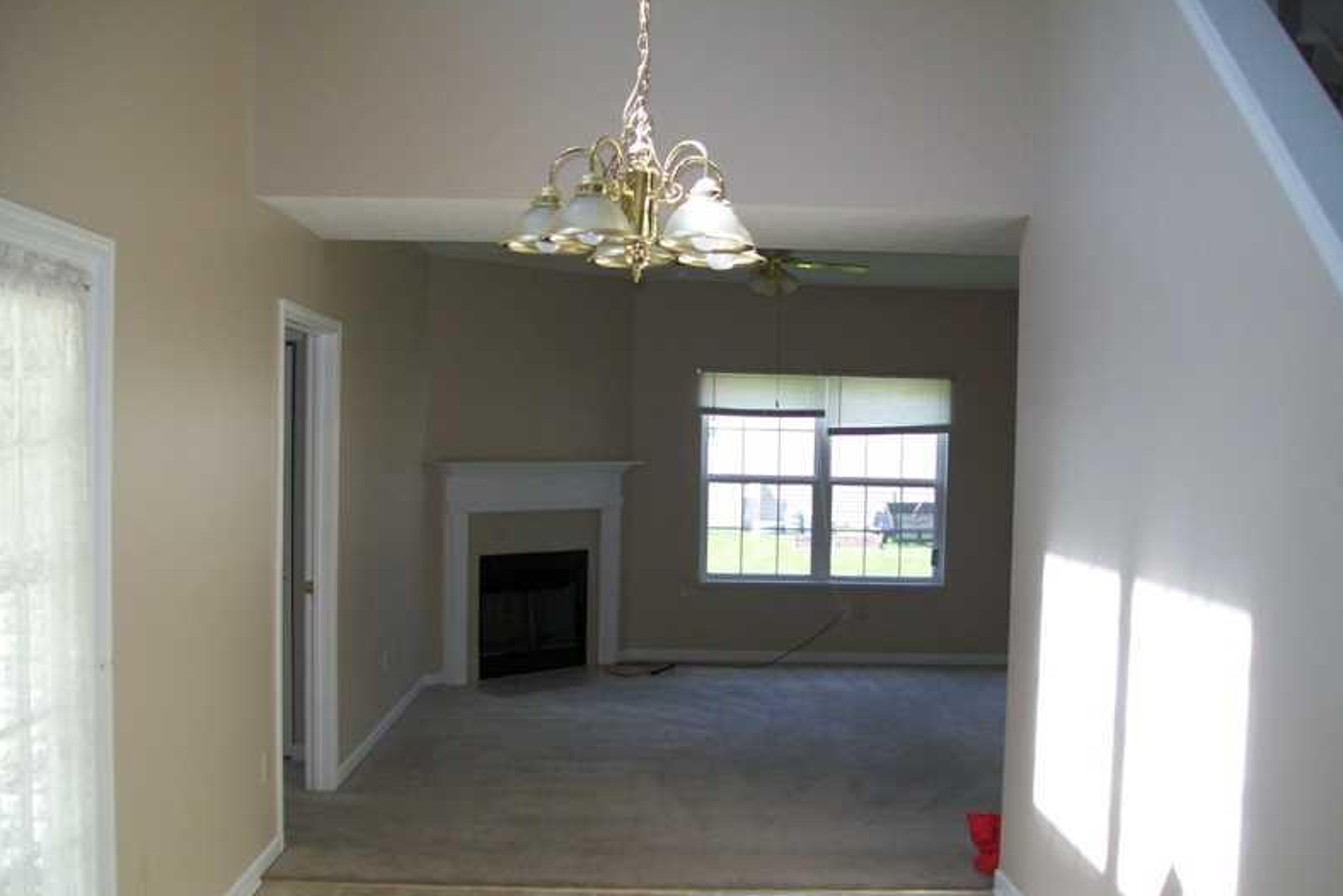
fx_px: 1418
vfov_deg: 35.1
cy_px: 494
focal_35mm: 38
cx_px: 678
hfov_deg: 50.7
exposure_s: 1/125
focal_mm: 6
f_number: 2.7
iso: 64
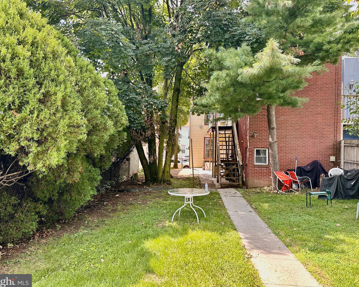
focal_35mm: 26
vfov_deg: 54.9
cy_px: 141
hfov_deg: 66.0
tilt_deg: +0.4
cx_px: 182
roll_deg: -1.1
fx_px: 276
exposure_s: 1/452
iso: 80
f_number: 1.78
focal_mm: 6.86
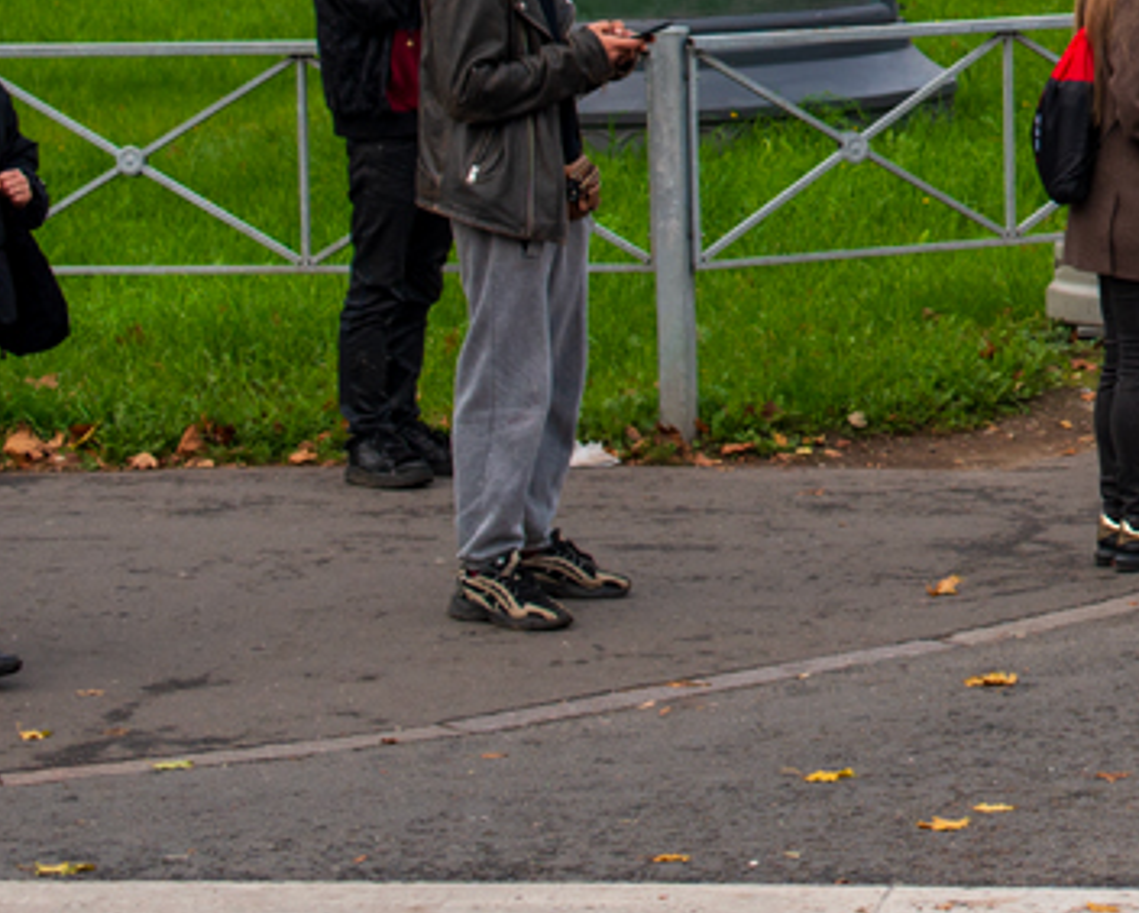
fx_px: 6746
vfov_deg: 7.5
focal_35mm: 200
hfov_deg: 9.1
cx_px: 2174
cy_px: -644
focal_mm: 50
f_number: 5
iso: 200
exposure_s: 1/320
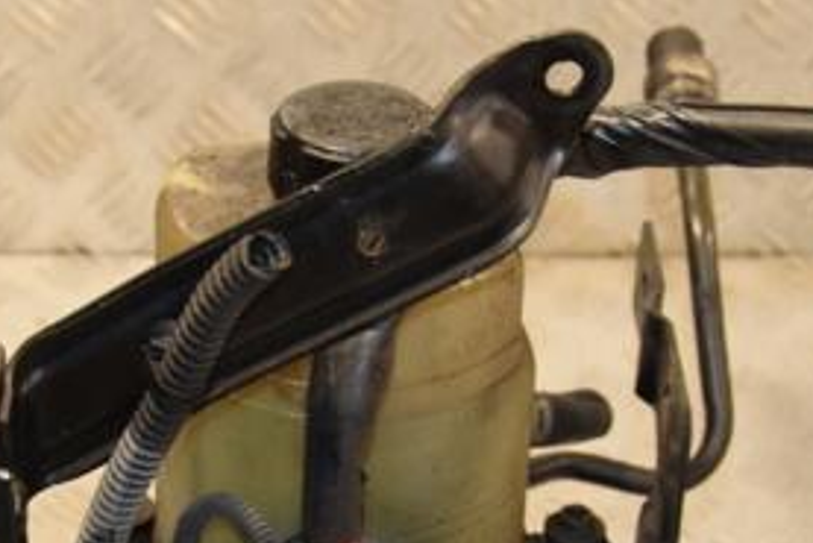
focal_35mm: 130
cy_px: 575
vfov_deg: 10.5
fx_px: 2937
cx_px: 279
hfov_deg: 15.7
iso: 800
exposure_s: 1/200
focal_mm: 40
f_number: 5.6
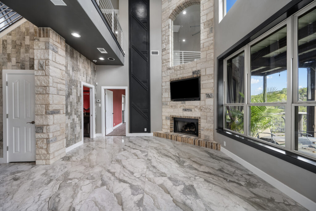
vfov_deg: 81.2
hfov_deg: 104.2
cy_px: 106
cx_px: 158
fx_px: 123
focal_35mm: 14
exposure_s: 1/5
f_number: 6.3
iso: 320
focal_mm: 14
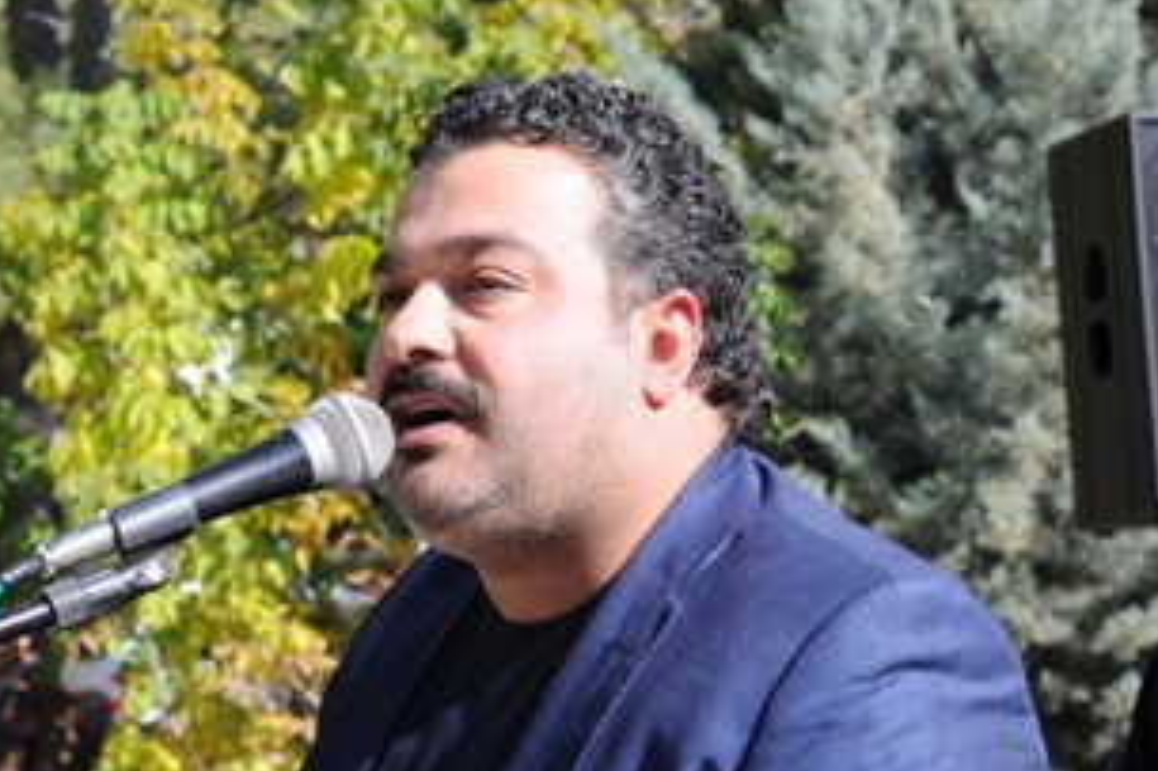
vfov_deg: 12.4
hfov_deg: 18.5
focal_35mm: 110
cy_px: 467
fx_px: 3536
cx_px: 383
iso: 200
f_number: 8
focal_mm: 50
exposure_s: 1/320
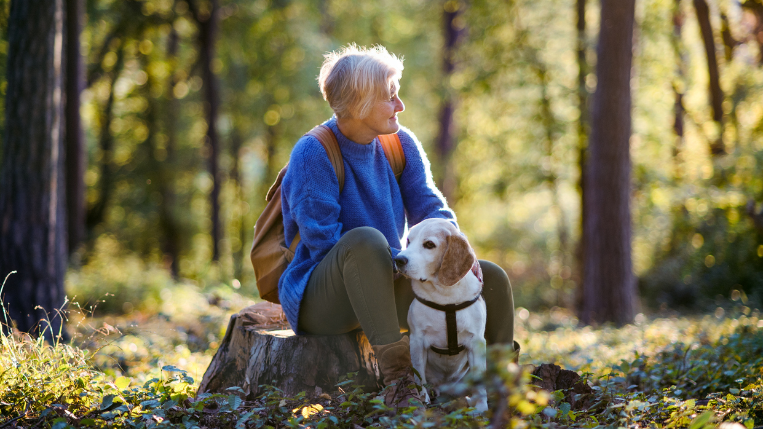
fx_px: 1821
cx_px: 380
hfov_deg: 23.7
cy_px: 188
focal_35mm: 90
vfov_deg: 13.4
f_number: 1.8
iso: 640
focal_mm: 85
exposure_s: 1/500
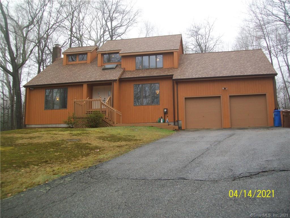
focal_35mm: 36
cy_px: 109
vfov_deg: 39.7
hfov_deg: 51.4
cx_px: 145
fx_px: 302
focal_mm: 6
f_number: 2.7
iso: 64
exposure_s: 1/100
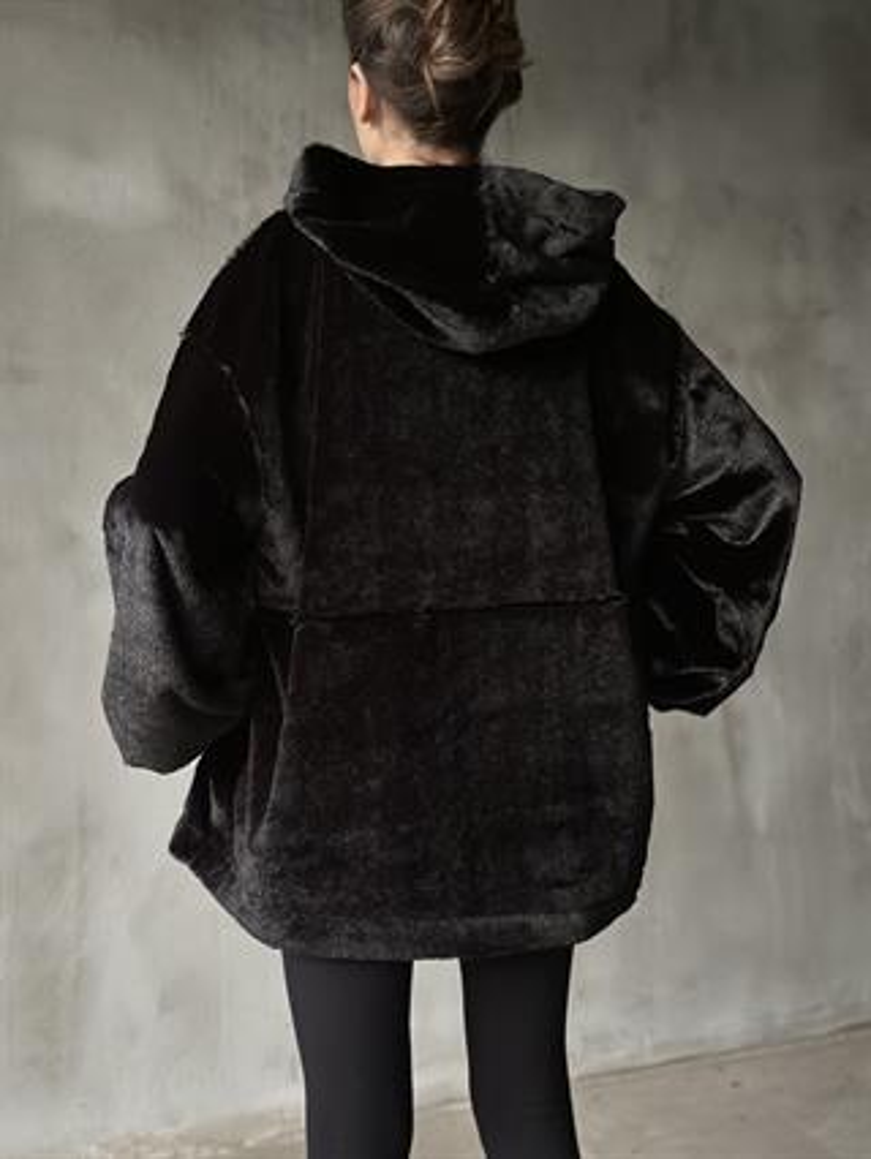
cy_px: 580
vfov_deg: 39.6
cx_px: 436
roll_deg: -0.9
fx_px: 1609
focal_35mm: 48
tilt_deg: -4.9
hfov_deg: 30.3
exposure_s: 1/20
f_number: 1.78
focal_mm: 6.86
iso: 800
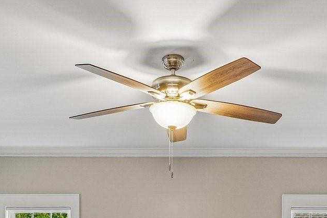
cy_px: 280
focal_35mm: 49
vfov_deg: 24.3
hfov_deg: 40.3
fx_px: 445
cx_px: 182
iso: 400
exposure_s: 1/3.33
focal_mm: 10
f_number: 8
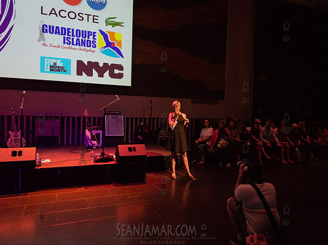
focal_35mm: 27
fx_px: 260
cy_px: 115
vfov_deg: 50.4
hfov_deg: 64.3
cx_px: 181
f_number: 2.8
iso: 3200
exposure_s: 1/500
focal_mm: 24
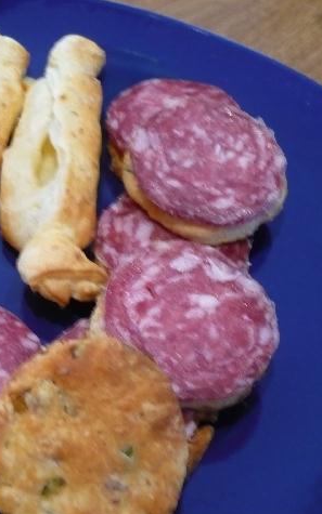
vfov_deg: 40.3
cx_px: 20
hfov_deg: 24.9
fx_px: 702
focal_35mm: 50
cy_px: 259
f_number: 2.8
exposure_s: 1/8
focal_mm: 5.8
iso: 250
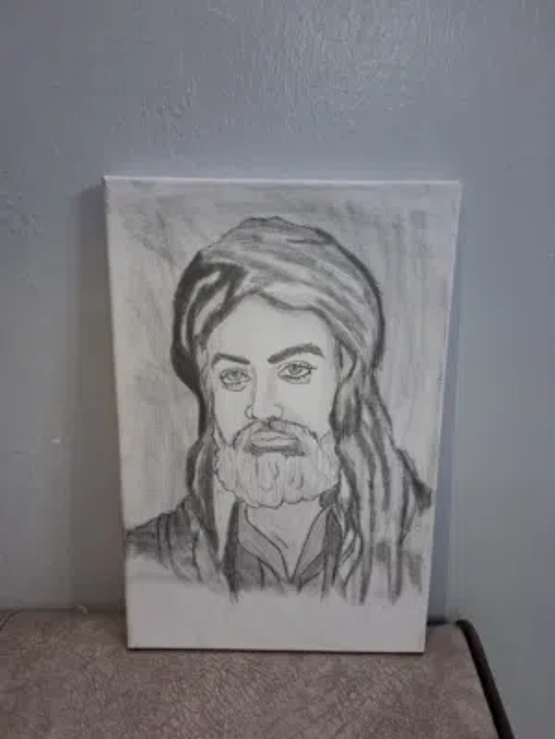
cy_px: 370
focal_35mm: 23
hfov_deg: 58.9
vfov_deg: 73.9
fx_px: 492
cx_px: 278
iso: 200
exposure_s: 1/100
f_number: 1.8
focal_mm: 5.54
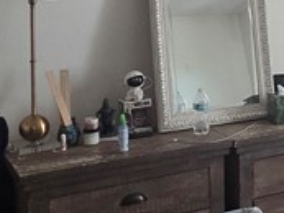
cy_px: 0
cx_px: 415
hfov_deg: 21.6
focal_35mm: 77
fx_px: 632
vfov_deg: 18.7
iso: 320
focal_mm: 2.2
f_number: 2.2
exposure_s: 1/60
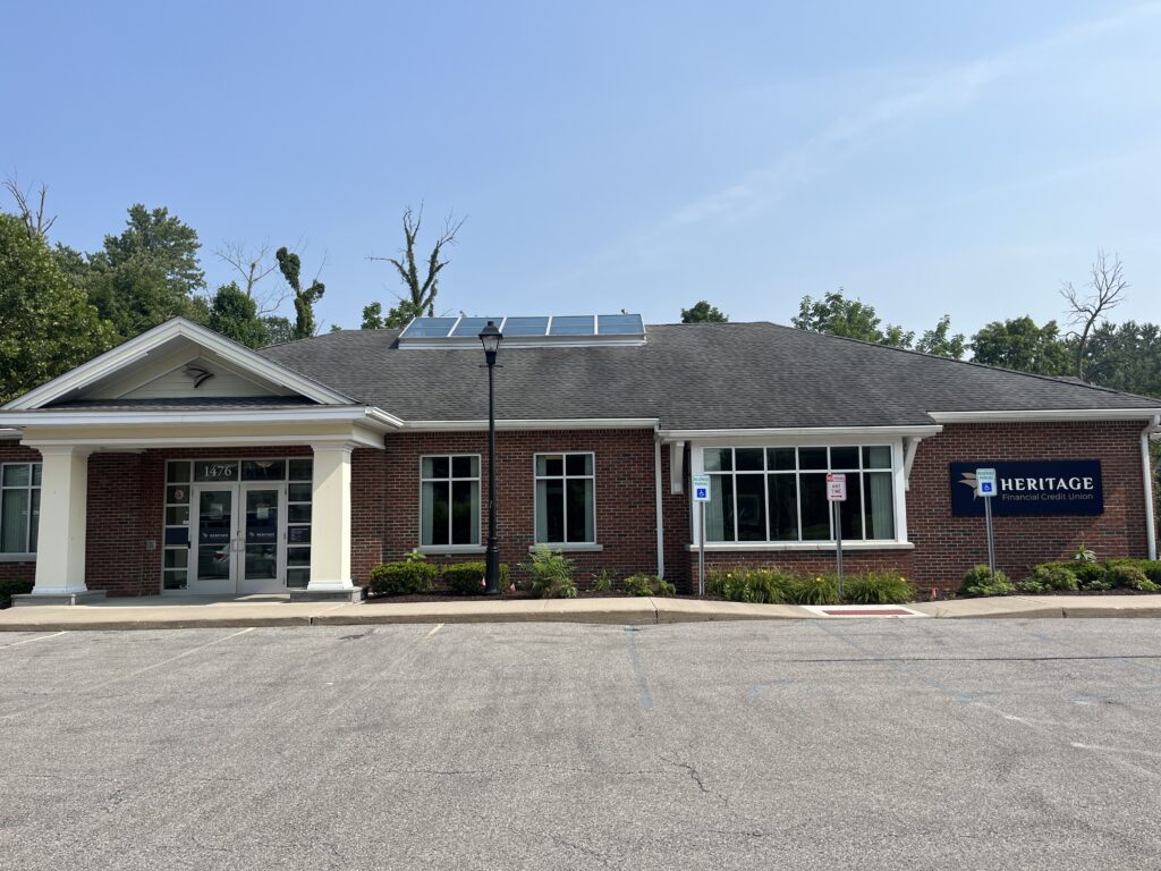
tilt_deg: +6.7
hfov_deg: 67.3
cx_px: 580
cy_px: 436
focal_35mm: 26
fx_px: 872
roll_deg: +1.8
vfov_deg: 53.1
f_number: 1.6
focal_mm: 5.1
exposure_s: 1/4310
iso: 50
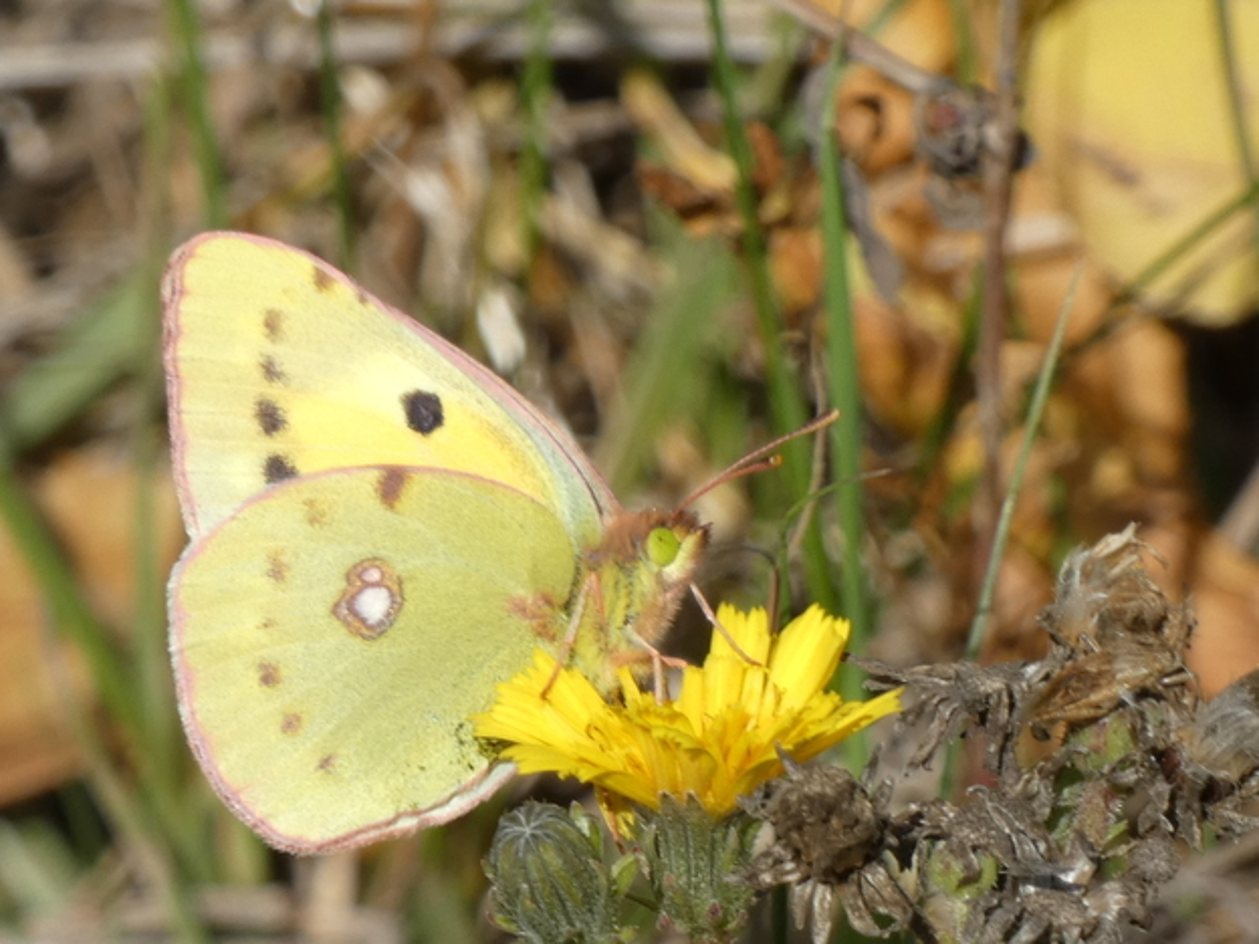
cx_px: 526
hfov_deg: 2.9
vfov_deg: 2.2
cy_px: 599
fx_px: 24877
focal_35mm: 684
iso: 80
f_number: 5.6
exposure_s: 1/200
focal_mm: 89.5
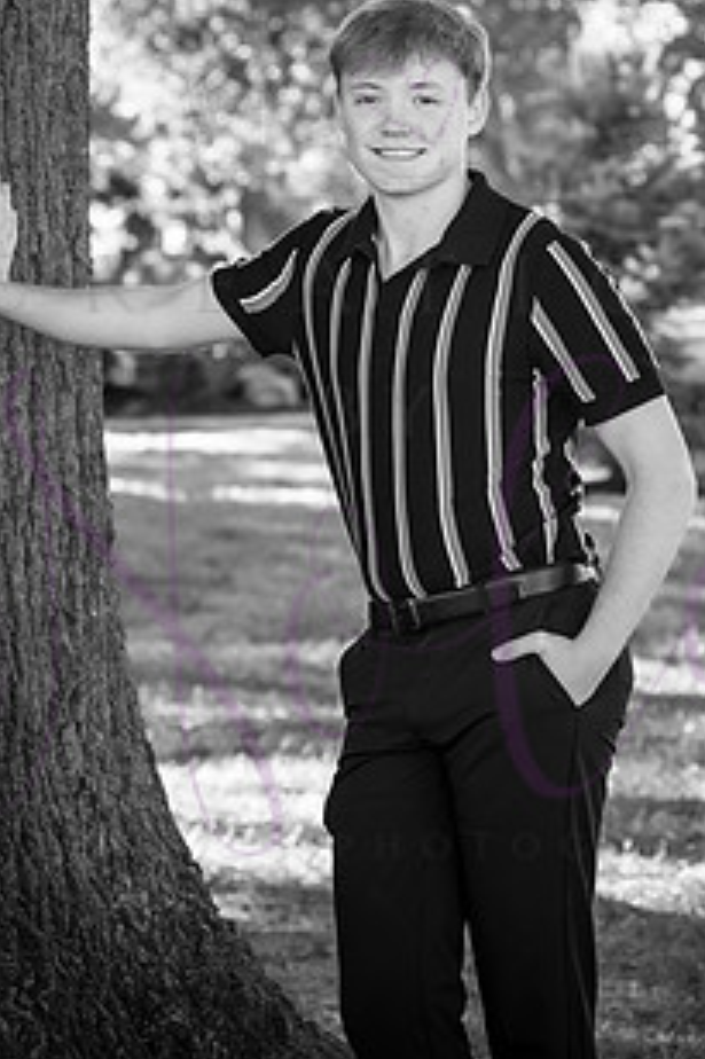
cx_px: 423
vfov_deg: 17.5
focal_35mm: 117
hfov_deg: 11.7
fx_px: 3440
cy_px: 406
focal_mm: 80
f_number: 4.5
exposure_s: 1/320
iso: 800
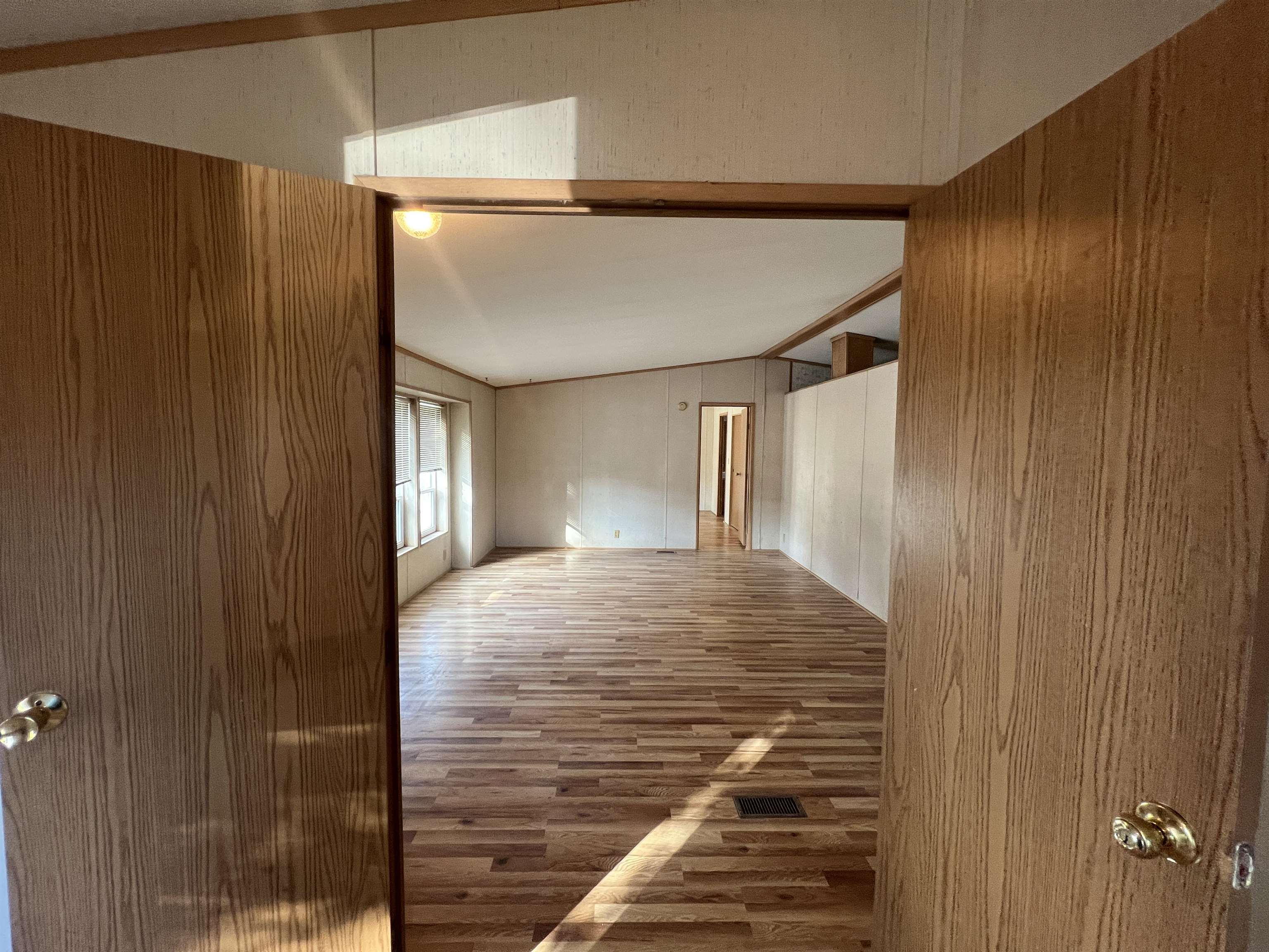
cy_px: 476
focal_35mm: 13
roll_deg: -0.9
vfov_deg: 89.9
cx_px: 634
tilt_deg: -3.6
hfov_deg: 106.2
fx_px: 477
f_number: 1.8
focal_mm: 1.57
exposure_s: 1/60
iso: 160
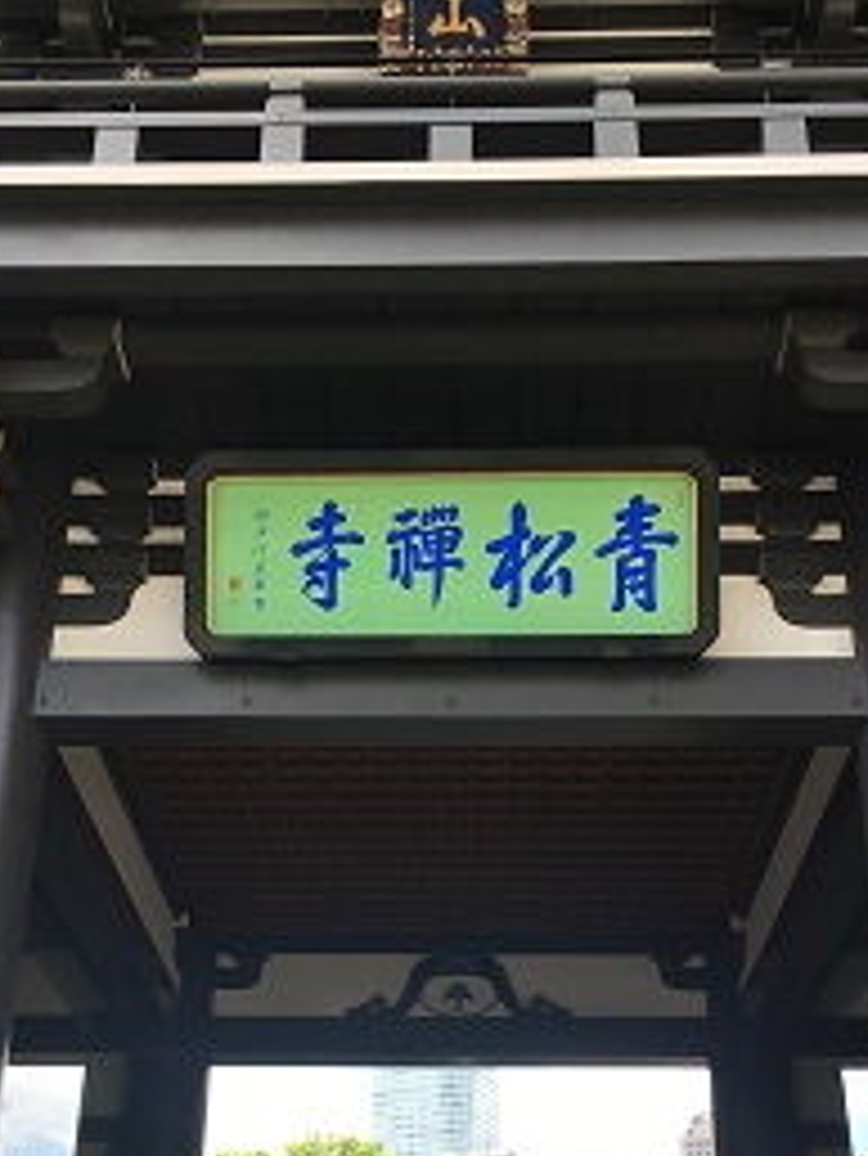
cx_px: 423
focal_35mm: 45
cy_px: 888
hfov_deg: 32.2
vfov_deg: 40.7
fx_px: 1503
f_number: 2.2
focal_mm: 4.15
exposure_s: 1/260
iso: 25
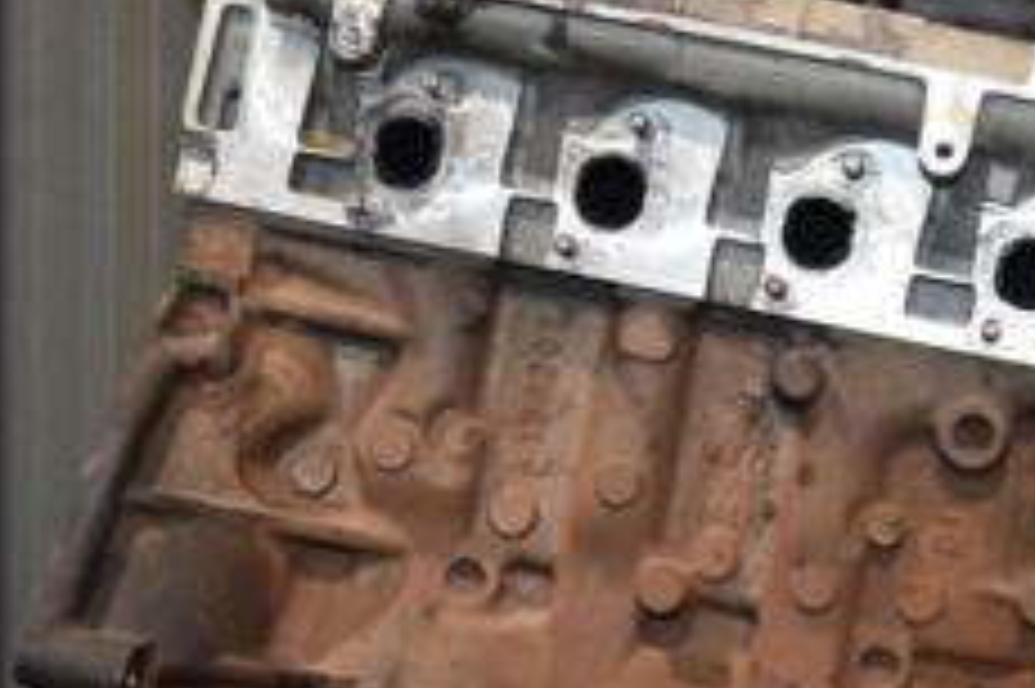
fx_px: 2700
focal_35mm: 94
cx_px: 648
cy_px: 517
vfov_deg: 14.5
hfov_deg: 21.6
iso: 800
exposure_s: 1/60
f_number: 5
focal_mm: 24
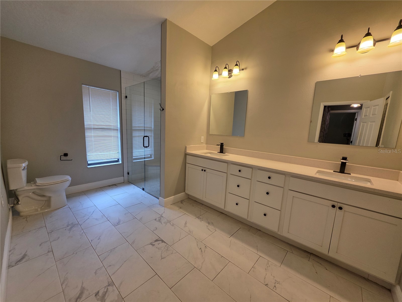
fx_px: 151
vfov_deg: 89.9
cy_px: 151
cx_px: 201
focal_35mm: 13
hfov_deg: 106.2
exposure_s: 1/120
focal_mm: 2.2
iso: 100
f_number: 1.9
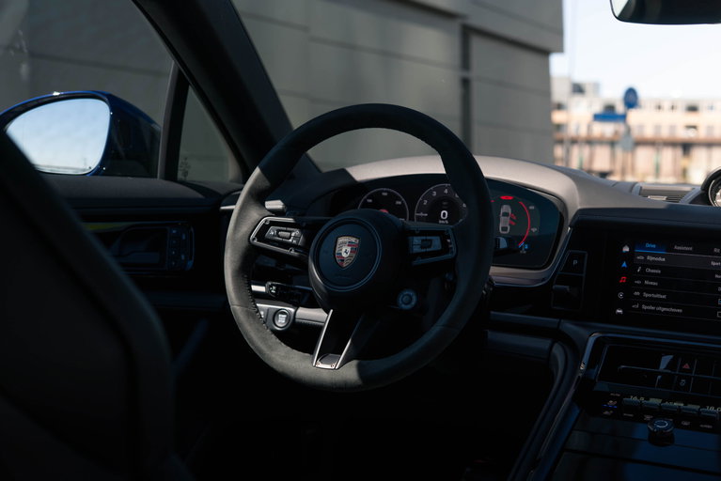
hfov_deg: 39.6
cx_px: 360
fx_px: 1002
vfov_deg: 27.0
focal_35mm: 50
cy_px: 240
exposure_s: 1/125
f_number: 4.5
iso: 100
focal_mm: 50
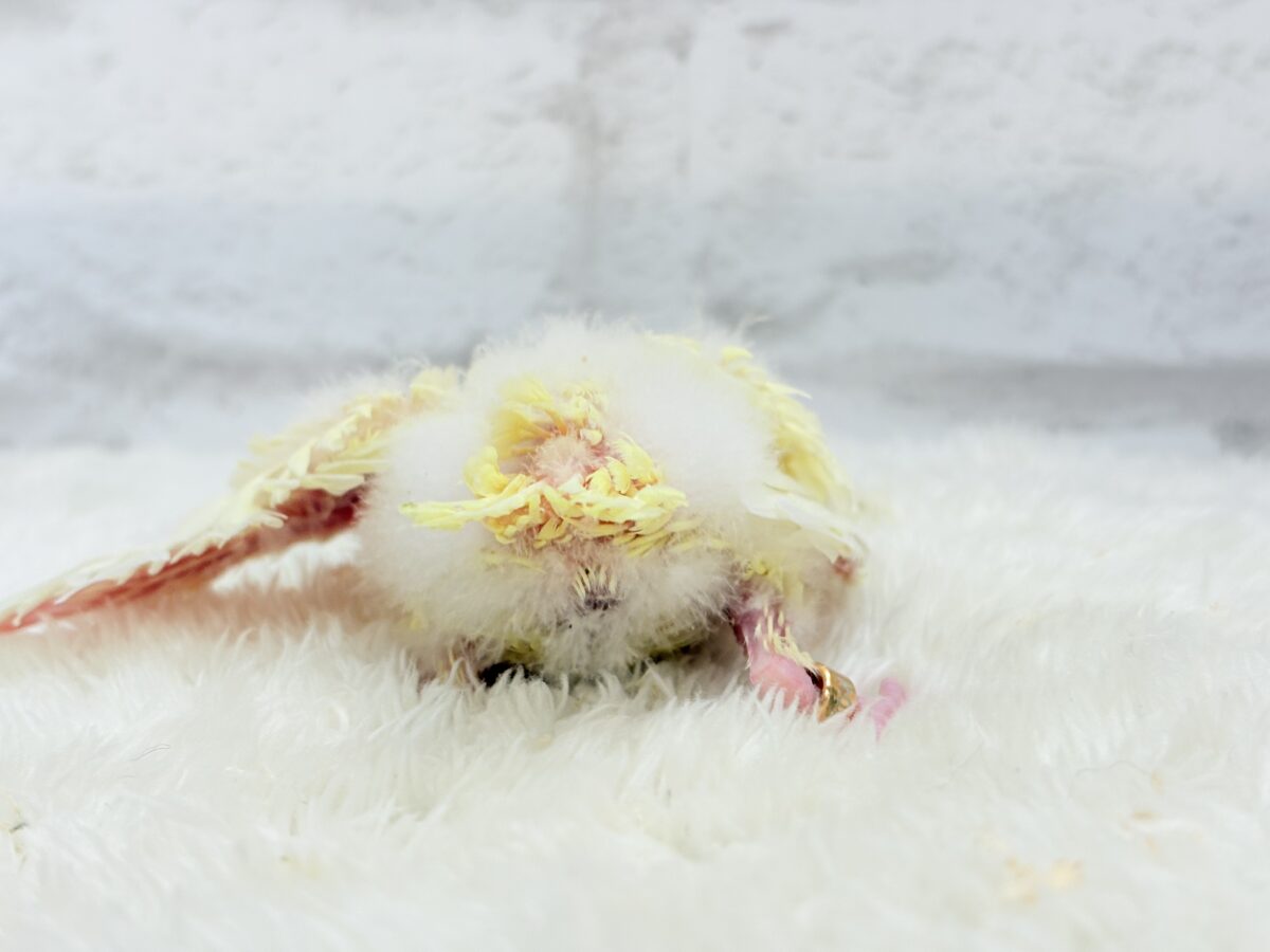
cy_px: 476
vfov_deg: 28.0
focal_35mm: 52
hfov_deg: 36.8
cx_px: 635
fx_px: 1908
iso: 32
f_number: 1.6
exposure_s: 1/50
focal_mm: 5.96
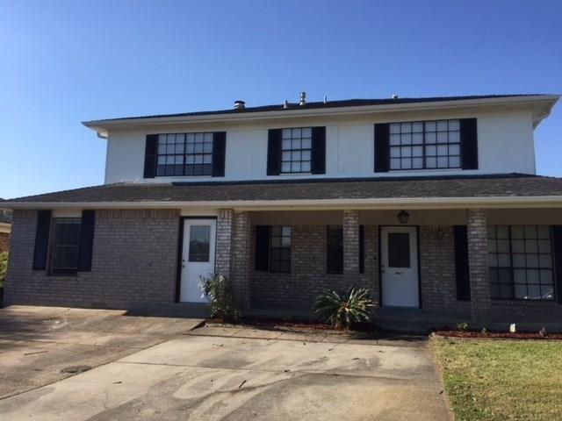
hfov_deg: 61.7
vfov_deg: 48.2
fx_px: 471
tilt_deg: +10.7
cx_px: 281
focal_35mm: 29
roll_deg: -1.9
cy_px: 210
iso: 32
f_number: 2.2
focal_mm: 4.15
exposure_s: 1/1522
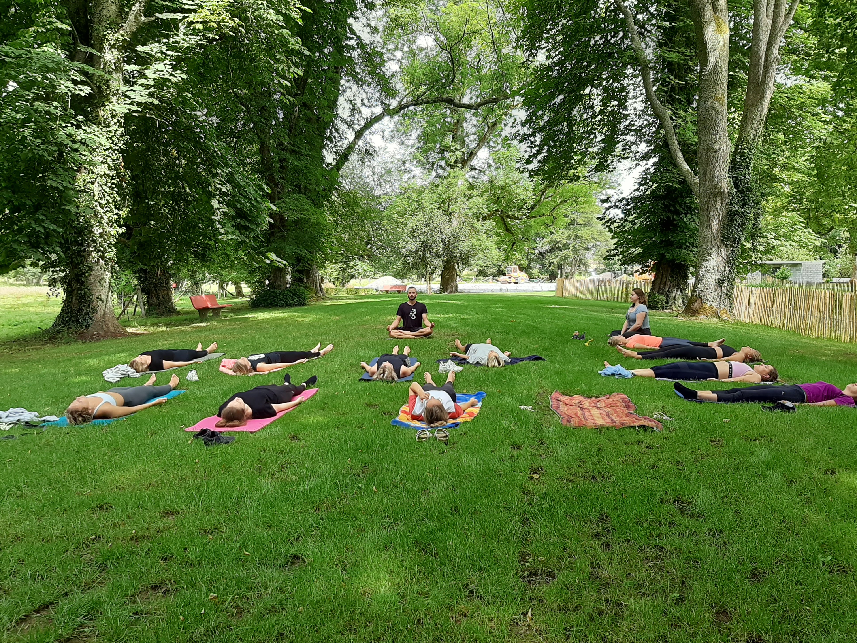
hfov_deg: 65.3
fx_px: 668
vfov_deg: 51.3
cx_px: 421
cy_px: 311
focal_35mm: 27
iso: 40
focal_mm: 3.93
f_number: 1.7
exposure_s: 1/271
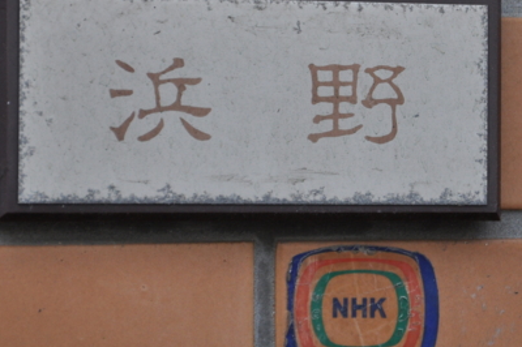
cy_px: 95
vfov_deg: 4.4
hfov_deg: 6.5
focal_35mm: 315
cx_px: 343
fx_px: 4564
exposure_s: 1/640
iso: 400
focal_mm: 105
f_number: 5.6
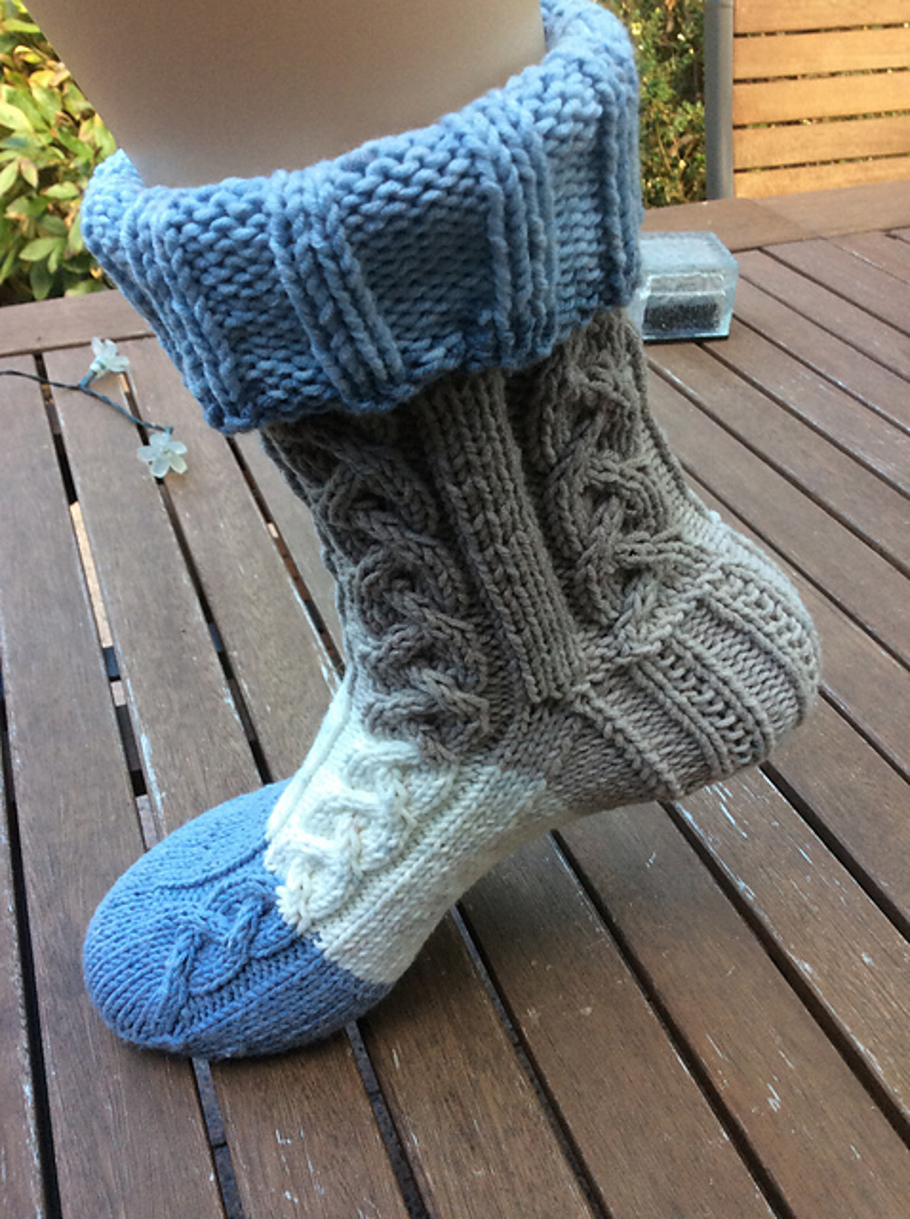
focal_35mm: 32
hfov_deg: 44.1
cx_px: 455
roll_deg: +1.6
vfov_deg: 56.9
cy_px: 610
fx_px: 1125
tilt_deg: -37.0
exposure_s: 1/100
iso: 64
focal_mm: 3.3
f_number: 2.4
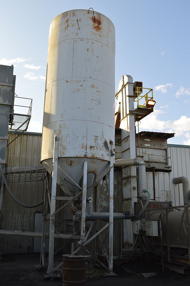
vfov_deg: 51.3
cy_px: 143
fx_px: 297
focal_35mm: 38
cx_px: 95
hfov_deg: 35.4
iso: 100
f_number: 6.3
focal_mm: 25
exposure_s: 1/160
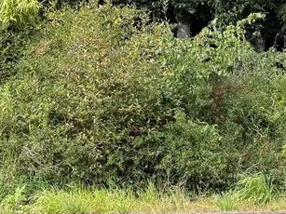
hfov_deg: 23.9
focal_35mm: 80
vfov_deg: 17.4
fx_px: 661
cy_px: -57
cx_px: 247
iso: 100
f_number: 1.78
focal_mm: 6.76
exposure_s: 1/1385
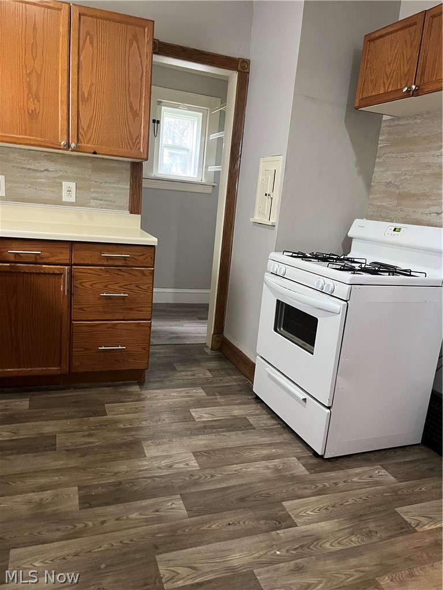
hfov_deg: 53.1
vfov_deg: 67.3
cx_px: 222
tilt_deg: -14.6
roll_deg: -8.5
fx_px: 444
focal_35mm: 26
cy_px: 295
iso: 400
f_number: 1.6
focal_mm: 5.1
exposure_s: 1/60
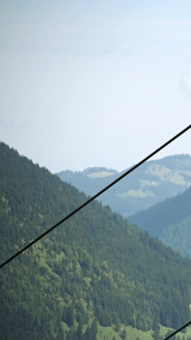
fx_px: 3142
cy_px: 174
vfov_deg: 6.2
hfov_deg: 3.5
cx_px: 283
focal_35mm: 349
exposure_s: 1/1000
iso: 140
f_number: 5.6
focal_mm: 130
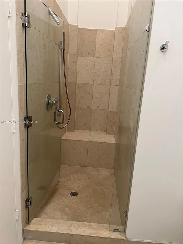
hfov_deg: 53.1
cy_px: 122
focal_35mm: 26
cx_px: 92
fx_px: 183
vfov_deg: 67.3
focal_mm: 5.7
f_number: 1.5
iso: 125
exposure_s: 1/60
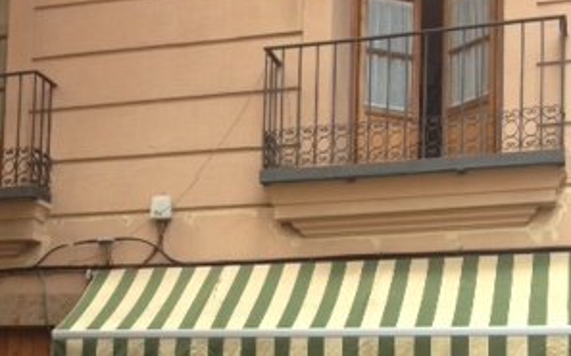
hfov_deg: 25.8
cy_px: 344
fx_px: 1244
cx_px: 217
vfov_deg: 16.0
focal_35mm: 80
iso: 50
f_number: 2.4
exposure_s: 1/156
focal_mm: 4.28
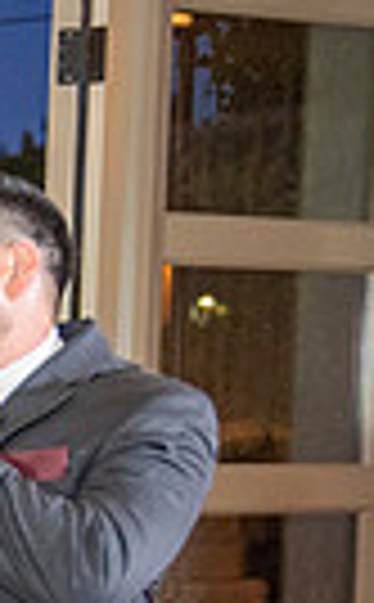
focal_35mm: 186
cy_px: 677
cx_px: -586
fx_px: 3053
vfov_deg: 11.1
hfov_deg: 6.6
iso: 1250
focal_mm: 42
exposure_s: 1/125
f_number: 2.8
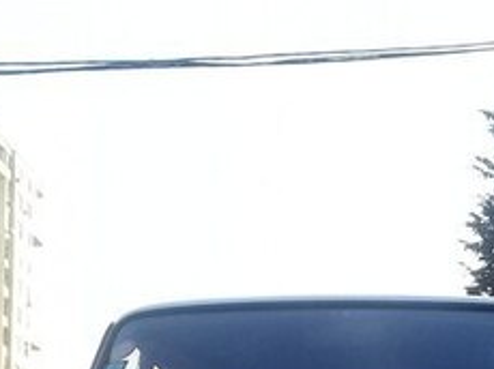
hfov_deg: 22.0
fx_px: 1269
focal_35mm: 89
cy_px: 512
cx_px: 299
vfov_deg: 15.6
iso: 50
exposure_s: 1/355
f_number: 2.2
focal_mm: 3.3
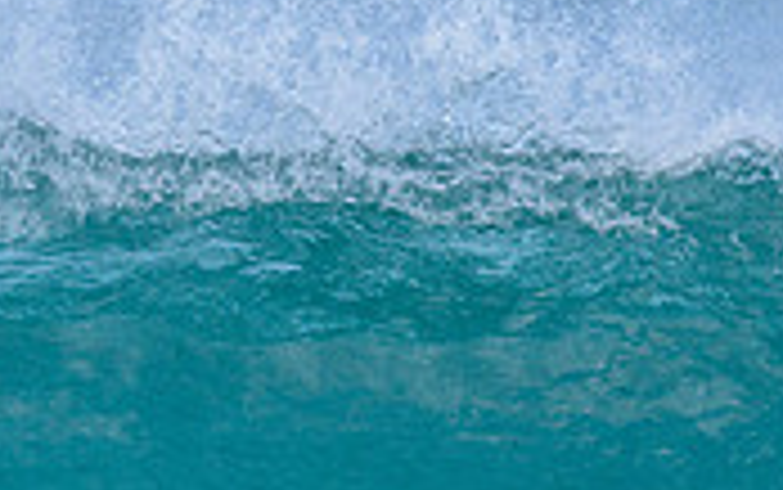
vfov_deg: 0.4
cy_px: 599
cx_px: -471
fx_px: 79711
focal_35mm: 3733
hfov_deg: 0.6
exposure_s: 1/2000
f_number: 6.3
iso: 640
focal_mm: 800
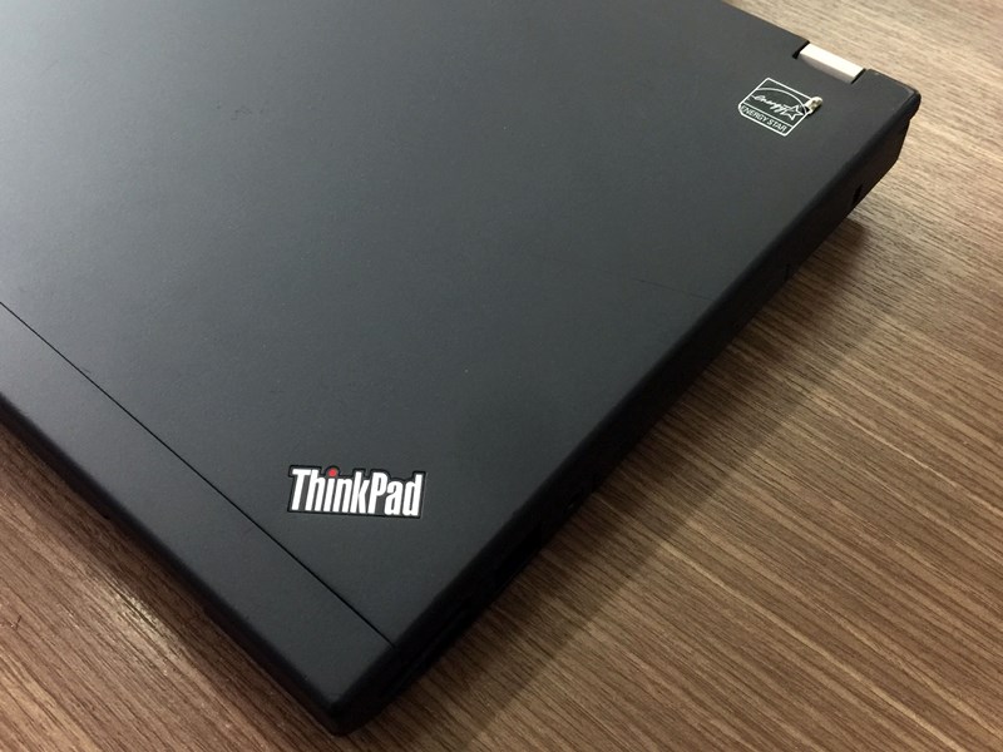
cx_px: 502
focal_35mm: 29
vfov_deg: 48.2
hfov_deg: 61.7
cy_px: 376
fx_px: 840
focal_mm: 4.15
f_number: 2.2
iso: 125
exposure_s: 1/17
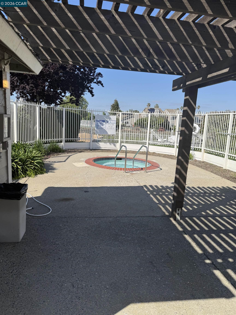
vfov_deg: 71.6
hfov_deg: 56.8
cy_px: 158
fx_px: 218
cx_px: 118
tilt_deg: -10.6
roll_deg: -4.8
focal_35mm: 24
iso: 80
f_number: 1.78
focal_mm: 6.76
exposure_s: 1/4673
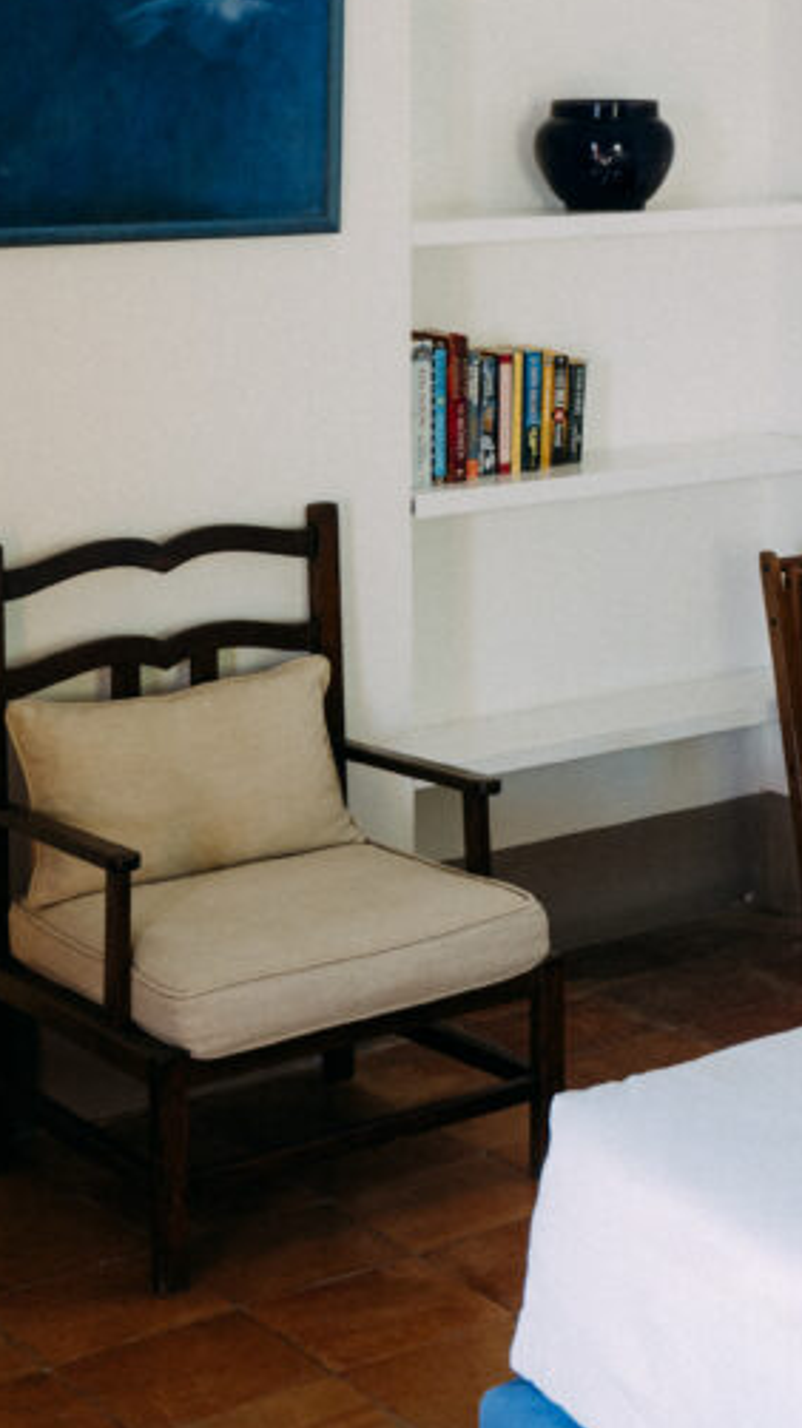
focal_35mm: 77
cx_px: 1102
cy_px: 48
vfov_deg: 26.3
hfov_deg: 14.8
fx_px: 2914
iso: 800
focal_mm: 24
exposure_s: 1/125
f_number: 4
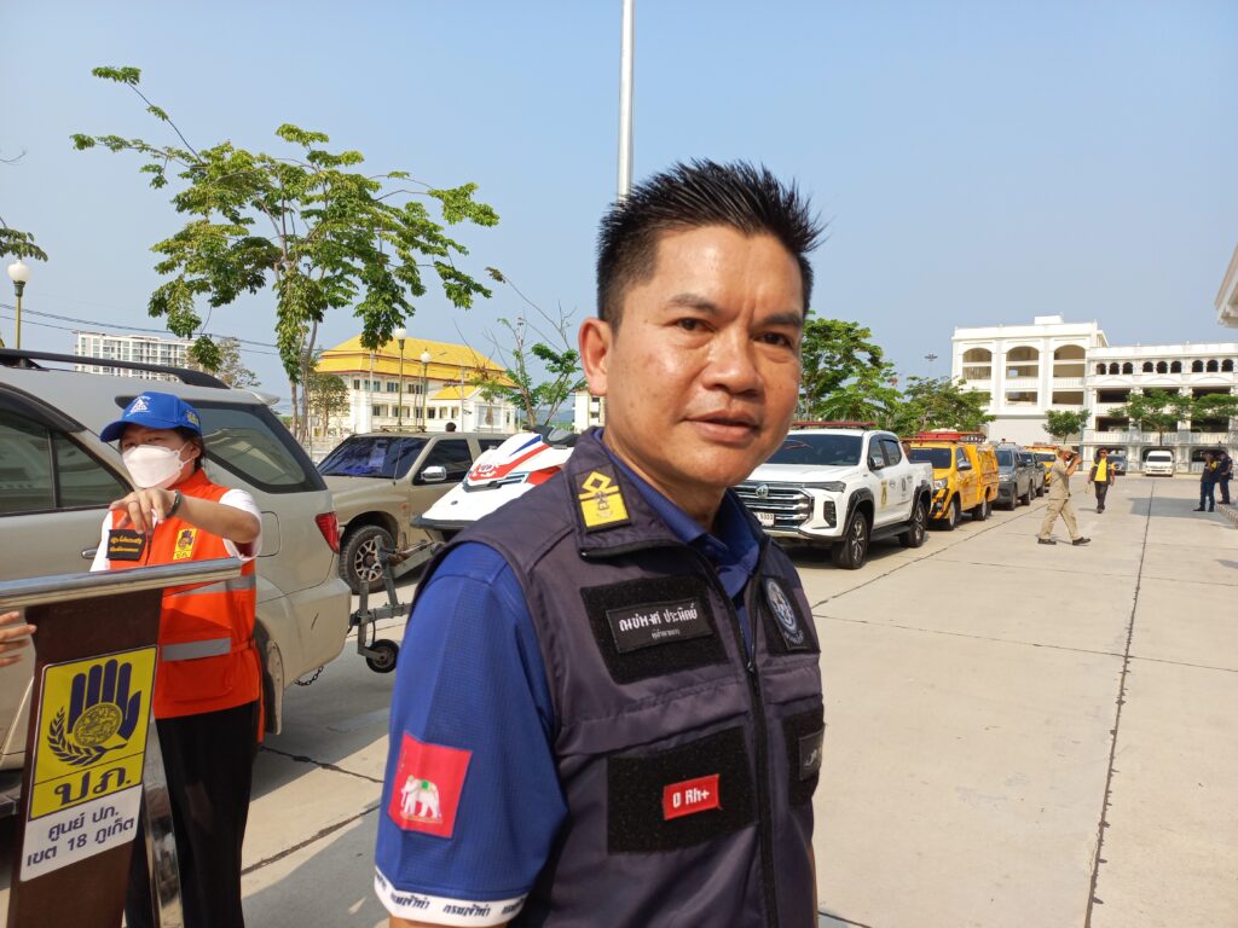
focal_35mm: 25
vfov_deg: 54.9
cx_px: 619
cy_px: 464
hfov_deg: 69.4
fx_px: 894
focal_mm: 4.6
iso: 25
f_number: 1.8
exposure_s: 1/567
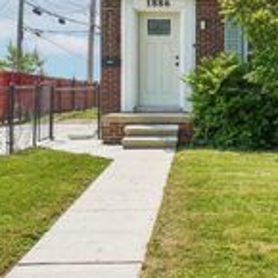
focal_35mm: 48
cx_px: 213
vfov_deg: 34.8
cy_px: 103
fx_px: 440
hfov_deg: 34.2
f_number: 8
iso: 100
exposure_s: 1/350
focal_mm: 11
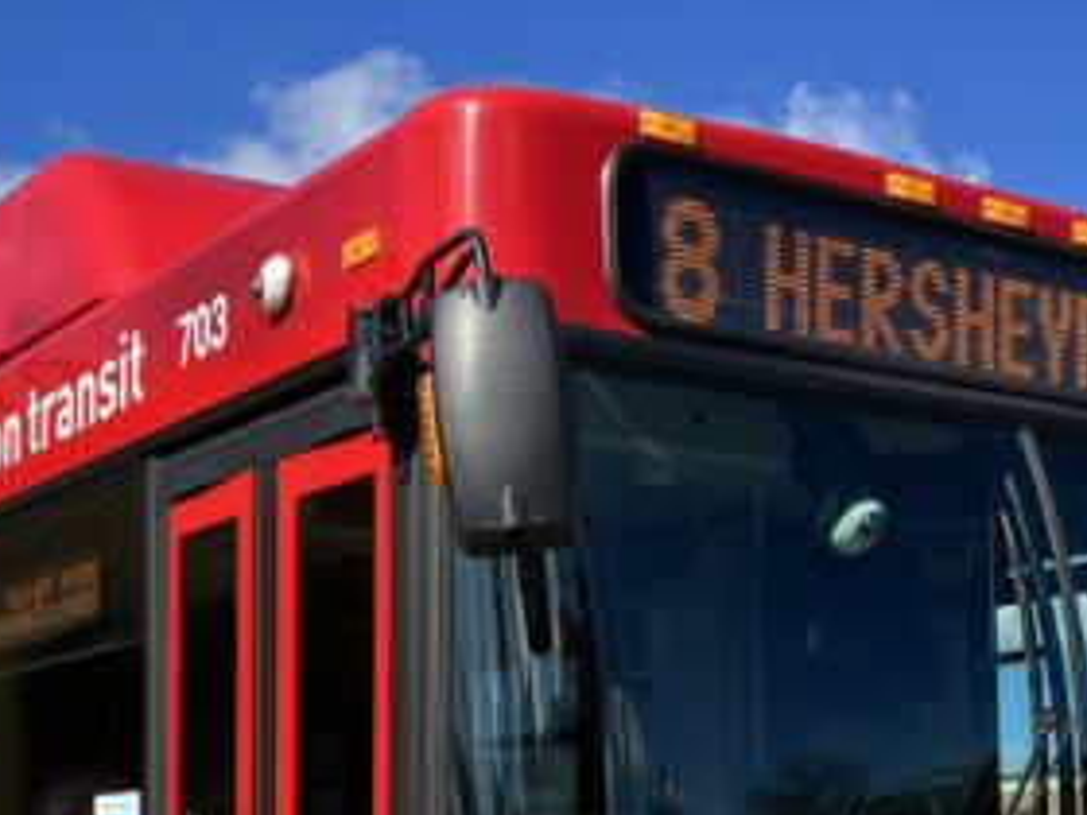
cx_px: 559
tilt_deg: +1.5
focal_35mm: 64
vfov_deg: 21.6
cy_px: 920
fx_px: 2010
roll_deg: -0.9
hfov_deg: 30.3
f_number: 1.8
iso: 32
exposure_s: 1/1473
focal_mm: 3.99
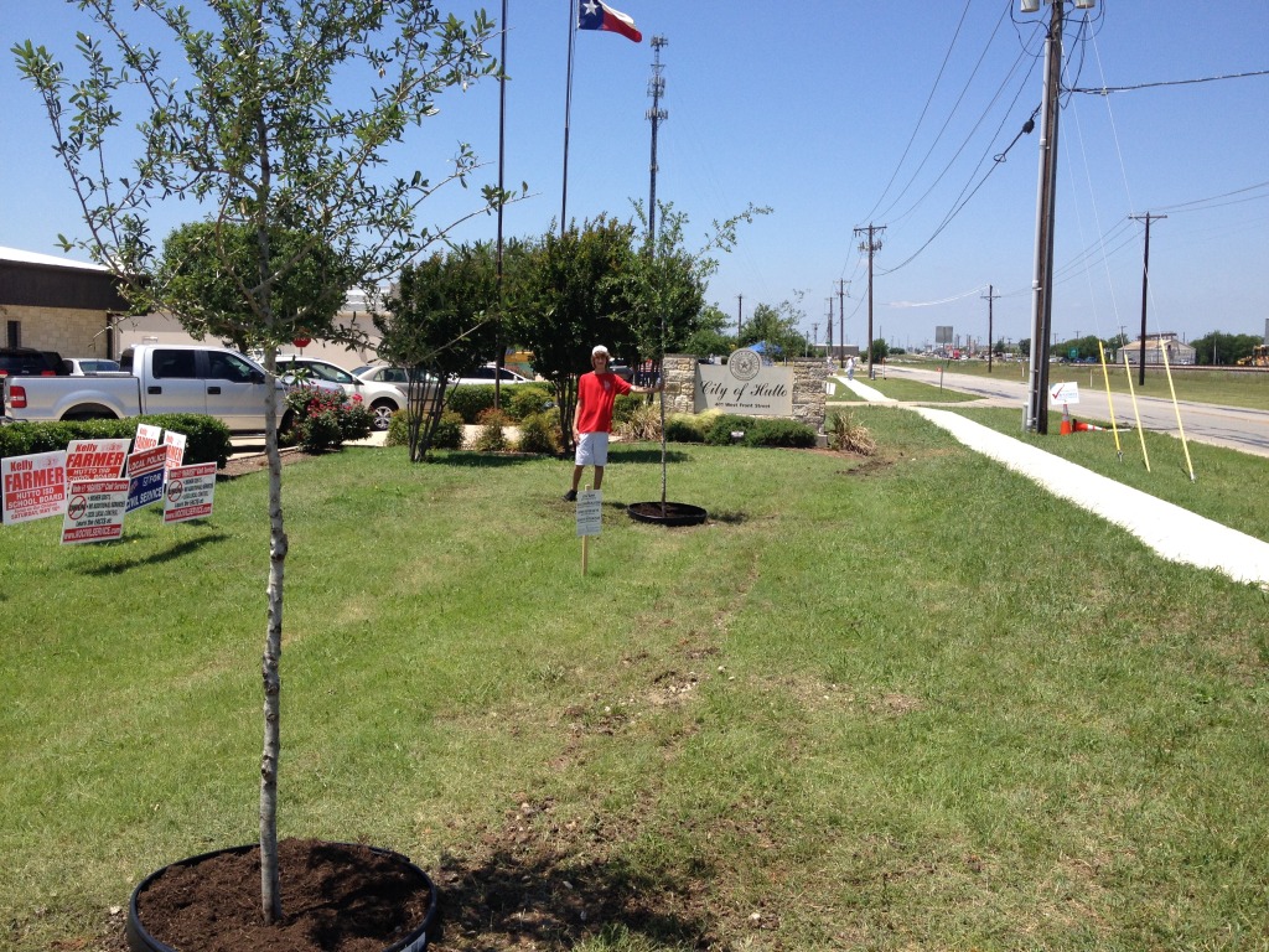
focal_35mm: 35
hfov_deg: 52.6
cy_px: 476
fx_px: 1283
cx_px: 634
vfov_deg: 40.7
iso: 50
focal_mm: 4.28
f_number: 2.4
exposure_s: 1/1577
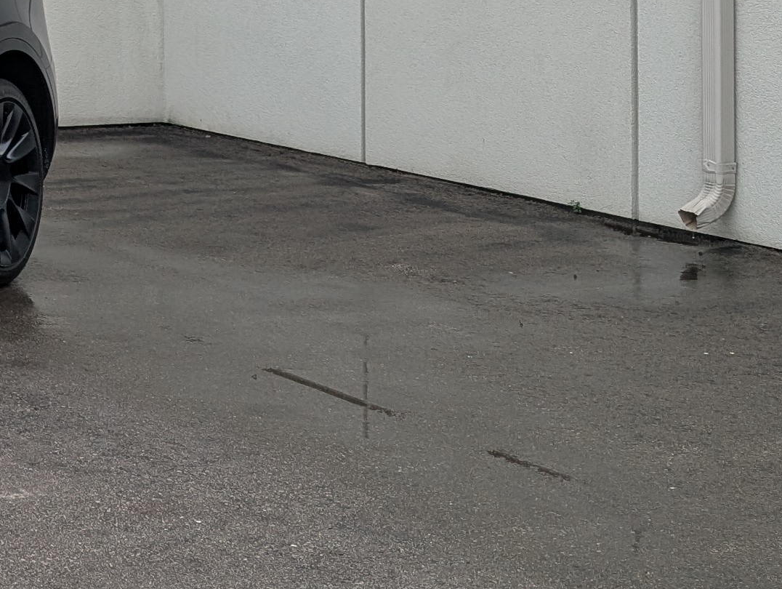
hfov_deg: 17.7
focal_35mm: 91
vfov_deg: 15.6
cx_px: -587
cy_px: -126
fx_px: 2059
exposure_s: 1/167
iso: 22
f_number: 1.68
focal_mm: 6.9
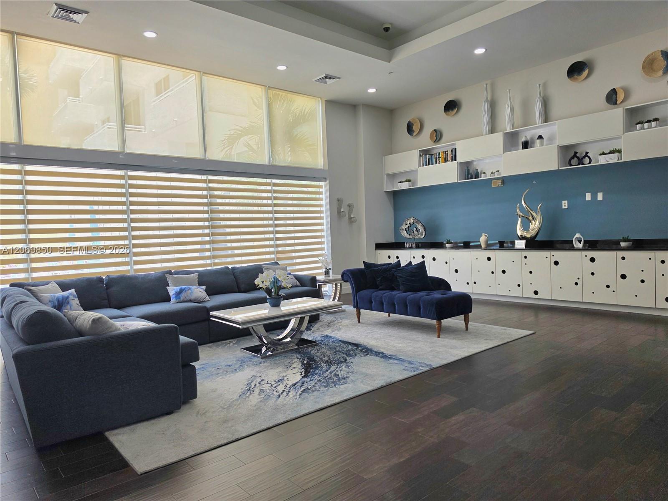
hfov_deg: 73.9
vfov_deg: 58.9
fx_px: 444
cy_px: 250
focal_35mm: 23
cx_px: 334
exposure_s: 1/120
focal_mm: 6.5
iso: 10
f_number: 1.4
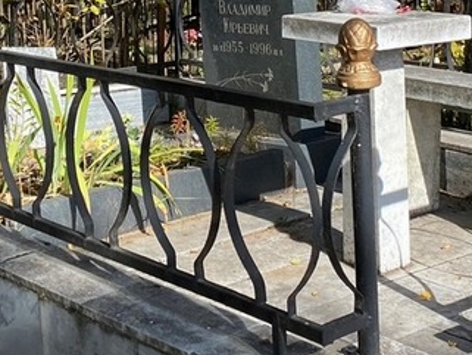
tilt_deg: -4.9
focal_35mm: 83
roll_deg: +1.1
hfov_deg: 23.5
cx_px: 194
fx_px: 1132
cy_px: -1
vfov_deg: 17.4
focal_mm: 4.25
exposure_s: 1/1412
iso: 32
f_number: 1.8
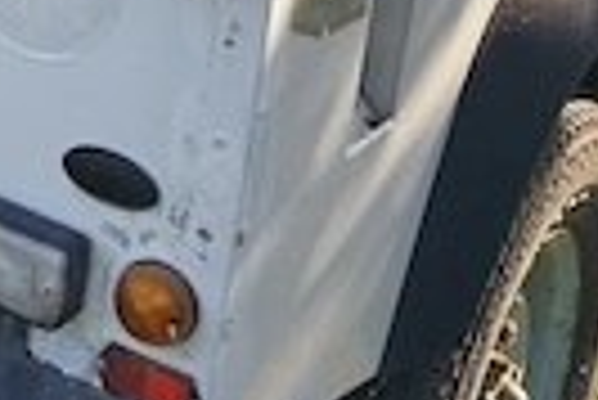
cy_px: -283
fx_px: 1796
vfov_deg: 11.9
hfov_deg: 16.8
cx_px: -351
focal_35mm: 108
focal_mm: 6.18
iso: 50
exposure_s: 1/99.9
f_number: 1.65
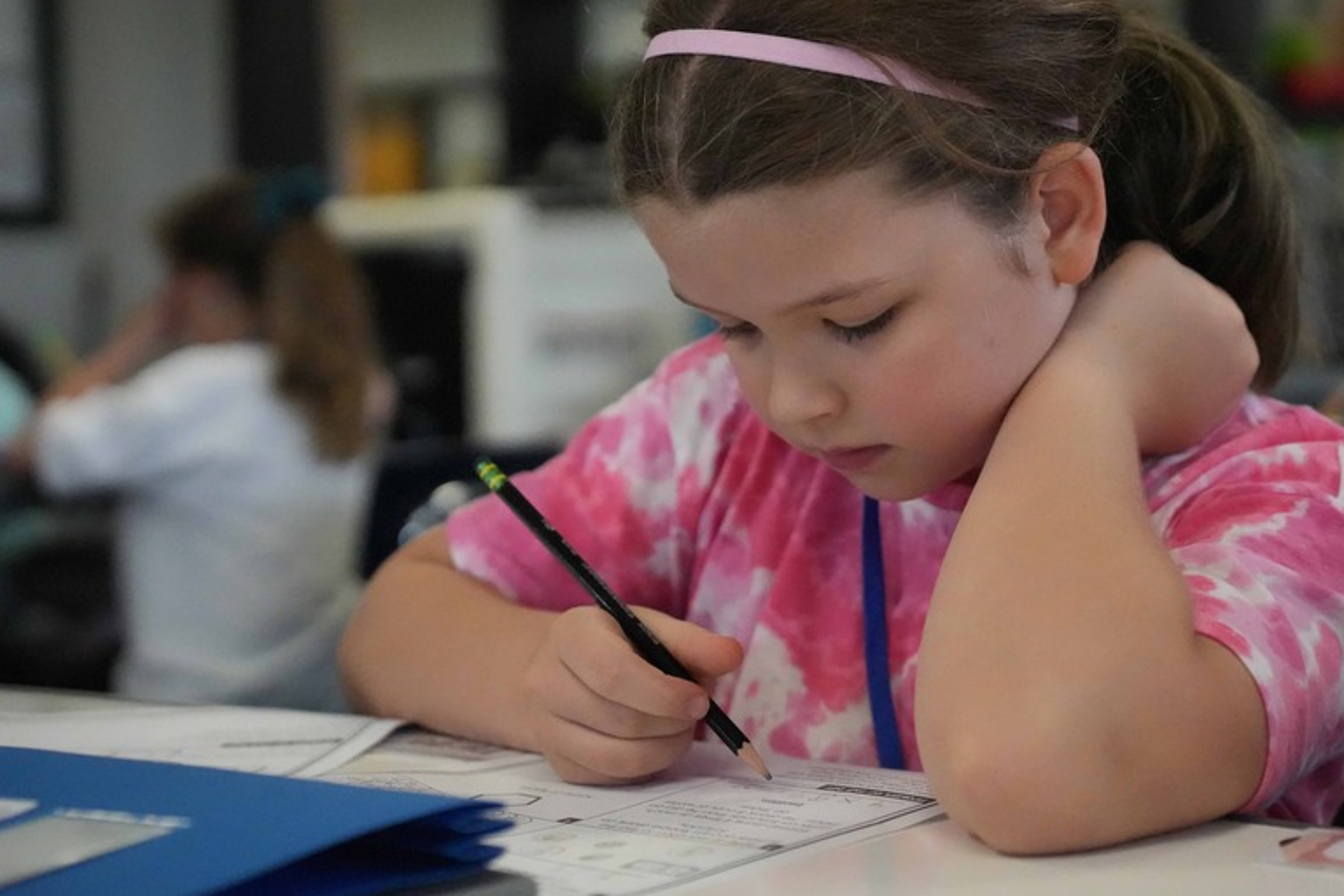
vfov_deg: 20.0
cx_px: 859
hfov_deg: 29.5
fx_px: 2538
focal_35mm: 68
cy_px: 302
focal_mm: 51
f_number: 2.8
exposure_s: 1/6400
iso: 16000
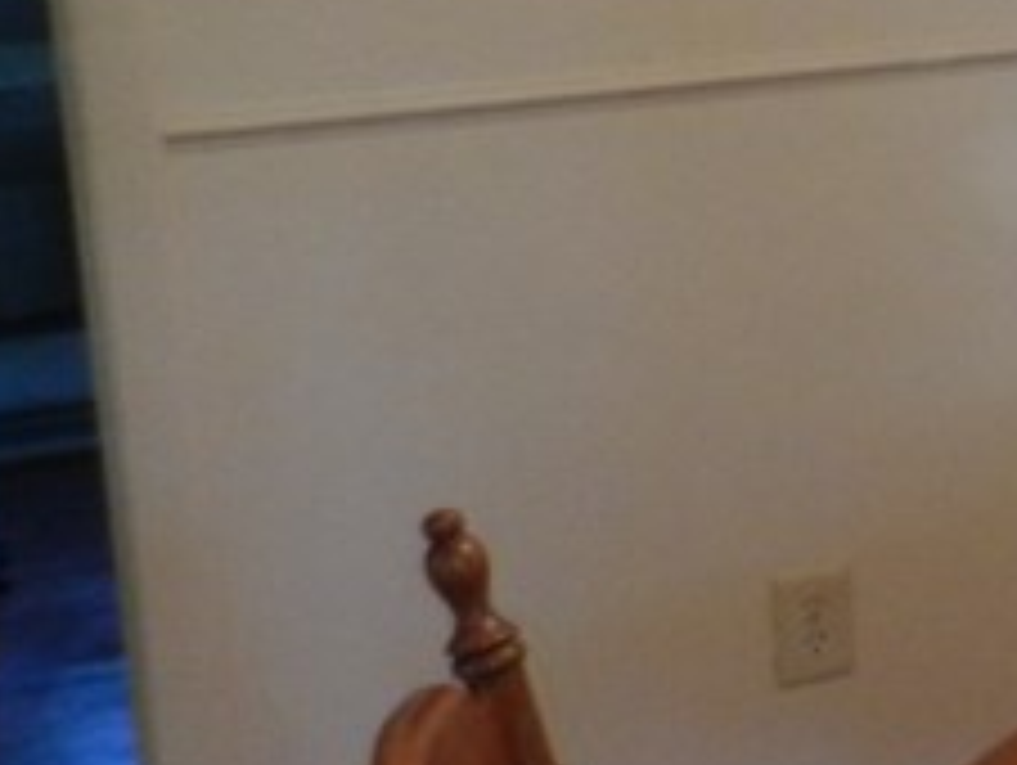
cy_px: 76
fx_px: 3059
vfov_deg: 14.1
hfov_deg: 14.9
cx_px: 2110
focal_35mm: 104
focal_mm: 4
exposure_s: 1/30
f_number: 3.4
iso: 320
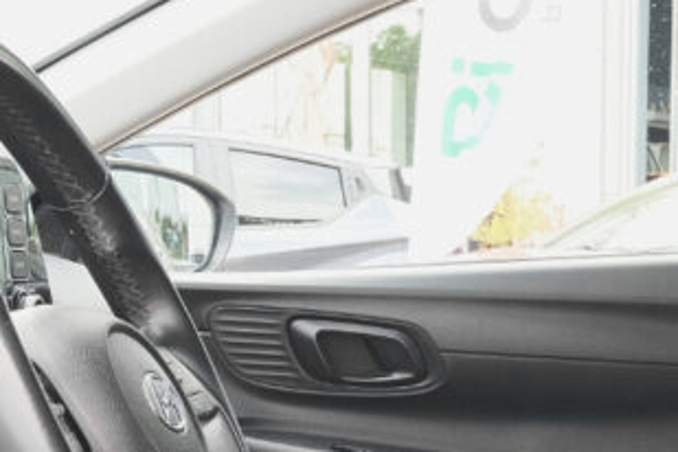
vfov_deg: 13.7
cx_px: 579
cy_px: 585
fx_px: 1808
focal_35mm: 96
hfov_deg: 20.9
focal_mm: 19.2
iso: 2000
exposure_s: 1/60
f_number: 9
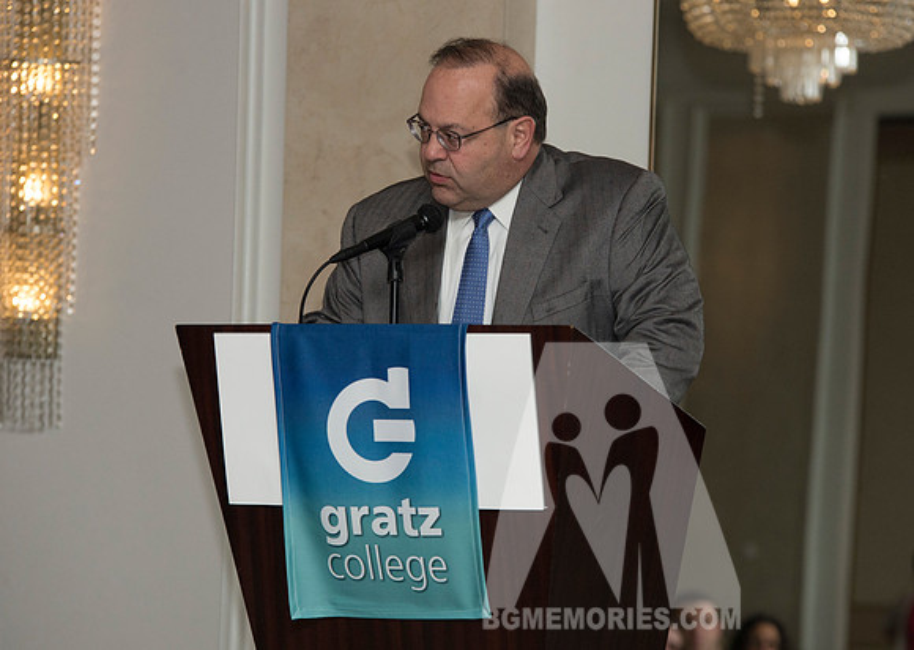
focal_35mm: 218
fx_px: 5643
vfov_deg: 6.6
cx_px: 483
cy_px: 312
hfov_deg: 9.3
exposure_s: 1/125
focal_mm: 175
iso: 1600
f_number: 5.6
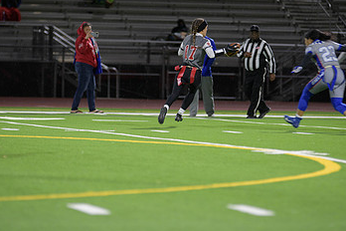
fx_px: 2643
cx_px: 182
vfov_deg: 5.0
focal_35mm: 275
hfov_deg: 7.5
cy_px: 77
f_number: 2.8
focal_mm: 165
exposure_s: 1/200
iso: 1100
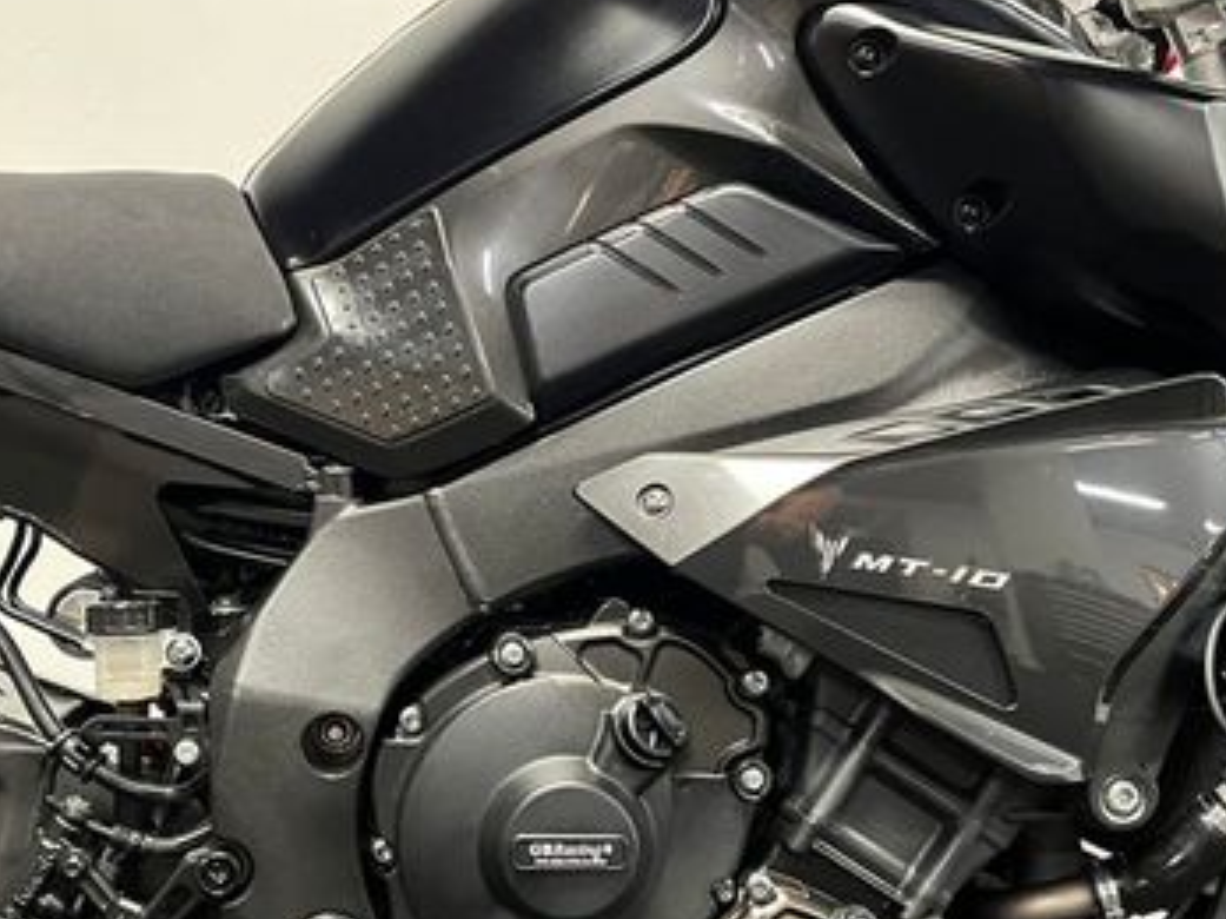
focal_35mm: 48
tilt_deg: -7.4
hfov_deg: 39.7
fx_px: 1699
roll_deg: -2.6
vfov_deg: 30.0
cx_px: 594
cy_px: 622
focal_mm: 5.1
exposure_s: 1/33
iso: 500
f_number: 1.6
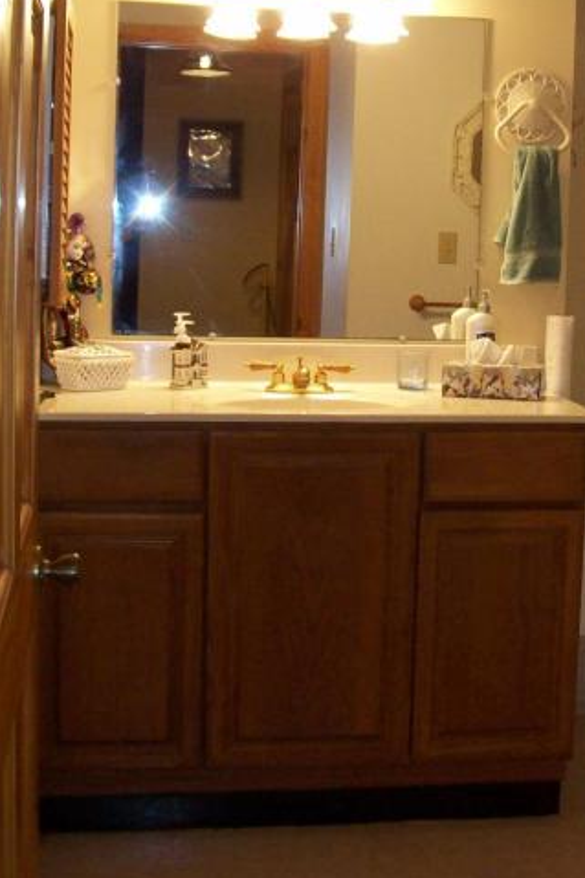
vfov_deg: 33.2
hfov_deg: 22.5
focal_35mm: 60
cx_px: 408
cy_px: 301
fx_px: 1463
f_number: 2.7
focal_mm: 6
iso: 200
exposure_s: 1/64
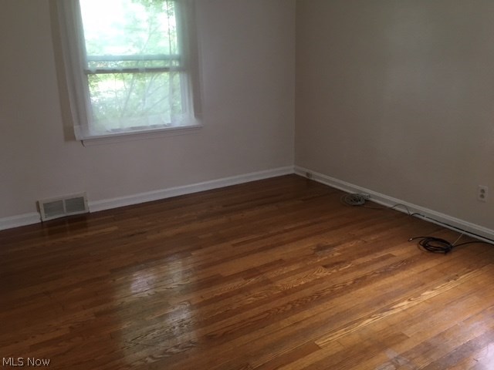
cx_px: 247
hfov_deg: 61.7
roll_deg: +1.5
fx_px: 414
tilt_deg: -13.9
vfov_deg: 48.2
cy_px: 185
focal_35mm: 29
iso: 100
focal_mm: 4.15
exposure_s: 1/30
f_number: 2.2
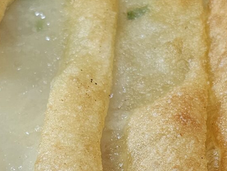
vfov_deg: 13.9
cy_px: 125
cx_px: 74
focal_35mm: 106
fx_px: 696
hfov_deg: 18.5
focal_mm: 6.3
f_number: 1.7
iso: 160
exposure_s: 1/120
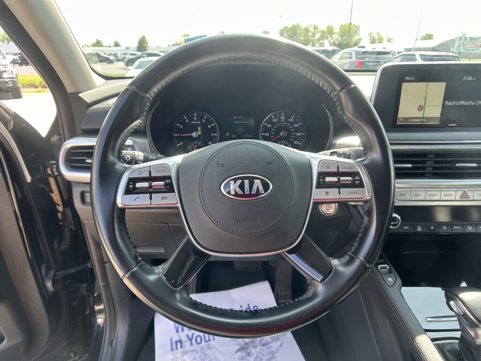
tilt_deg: -24.5
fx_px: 361
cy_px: 180
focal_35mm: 26
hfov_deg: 67.3
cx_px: 240
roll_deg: +1.5
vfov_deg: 53.1
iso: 50
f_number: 1.5
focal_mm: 5.7
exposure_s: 1/176
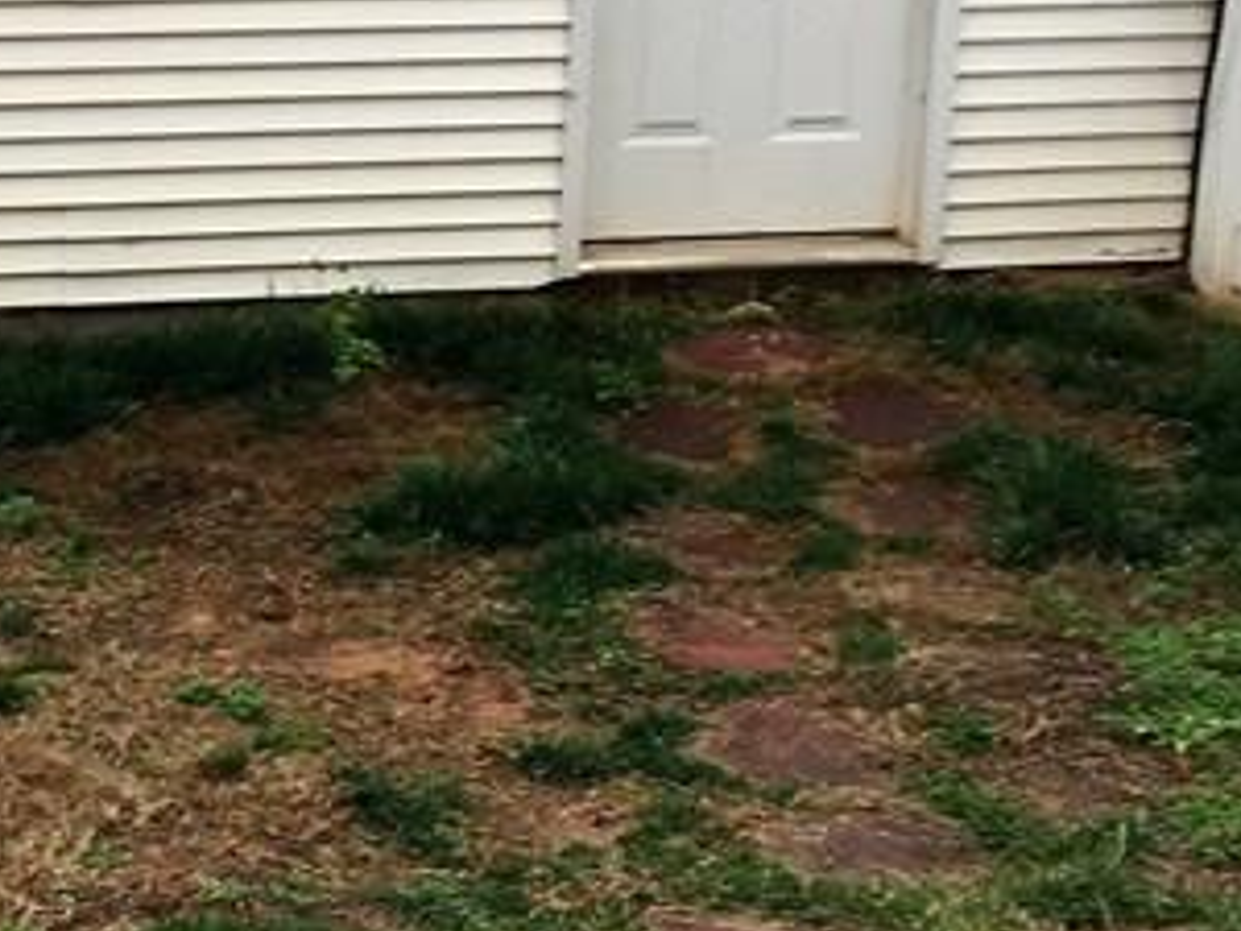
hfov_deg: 19.4
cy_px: 174
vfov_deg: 14.8
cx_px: 66
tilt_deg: -14.2
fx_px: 3549
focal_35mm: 99
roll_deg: -0.2
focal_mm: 4.15
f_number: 2.2
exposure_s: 1/169
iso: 25
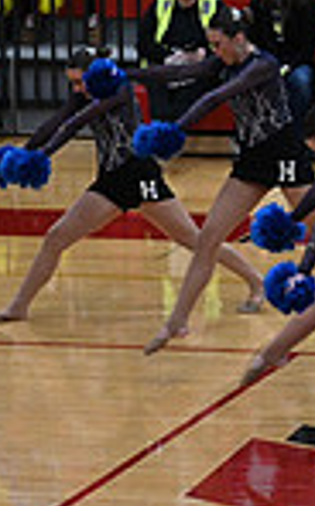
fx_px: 4744
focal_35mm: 344
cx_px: 863
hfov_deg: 3.7
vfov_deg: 6.1
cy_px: 234
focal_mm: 86
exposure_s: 1/400
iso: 4000
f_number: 4
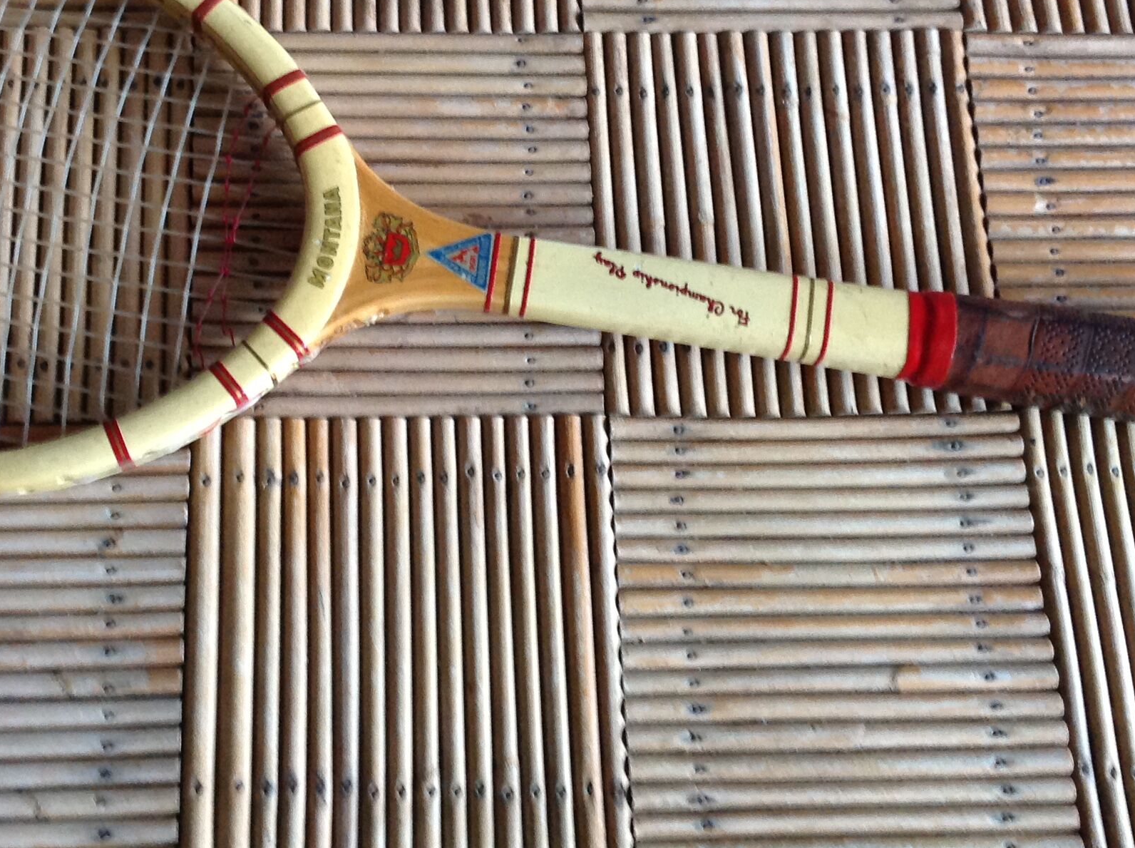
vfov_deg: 25.5
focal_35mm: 57
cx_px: 453
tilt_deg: -69.4
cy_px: 295
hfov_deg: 33.7
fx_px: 1866
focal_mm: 4.28
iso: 200
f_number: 2.4
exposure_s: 1/15
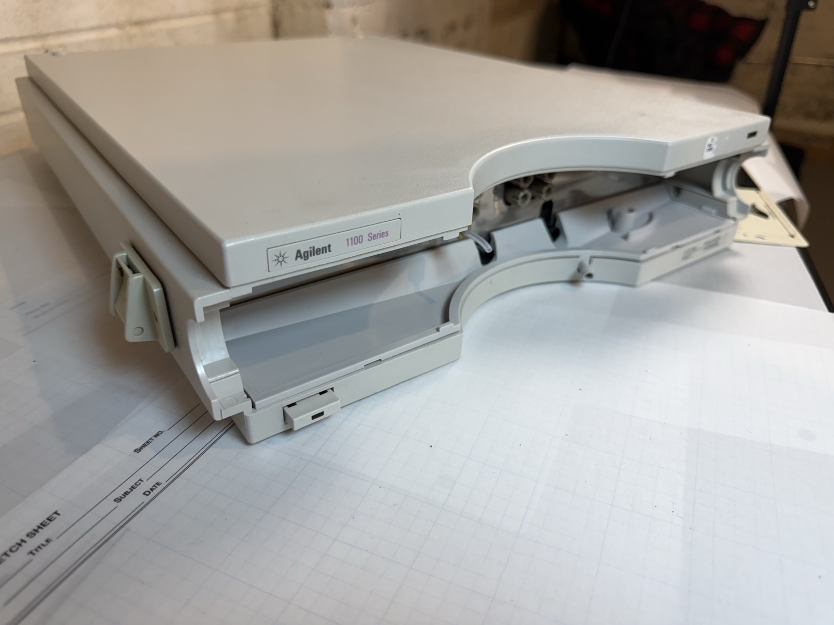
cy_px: 312
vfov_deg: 56.8
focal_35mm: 24
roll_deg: -0.7
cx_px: 417
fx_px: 578
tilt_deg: -30.4
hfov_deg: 71.6
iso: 64
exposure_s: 1/120
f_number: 1.78
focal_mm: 6.76
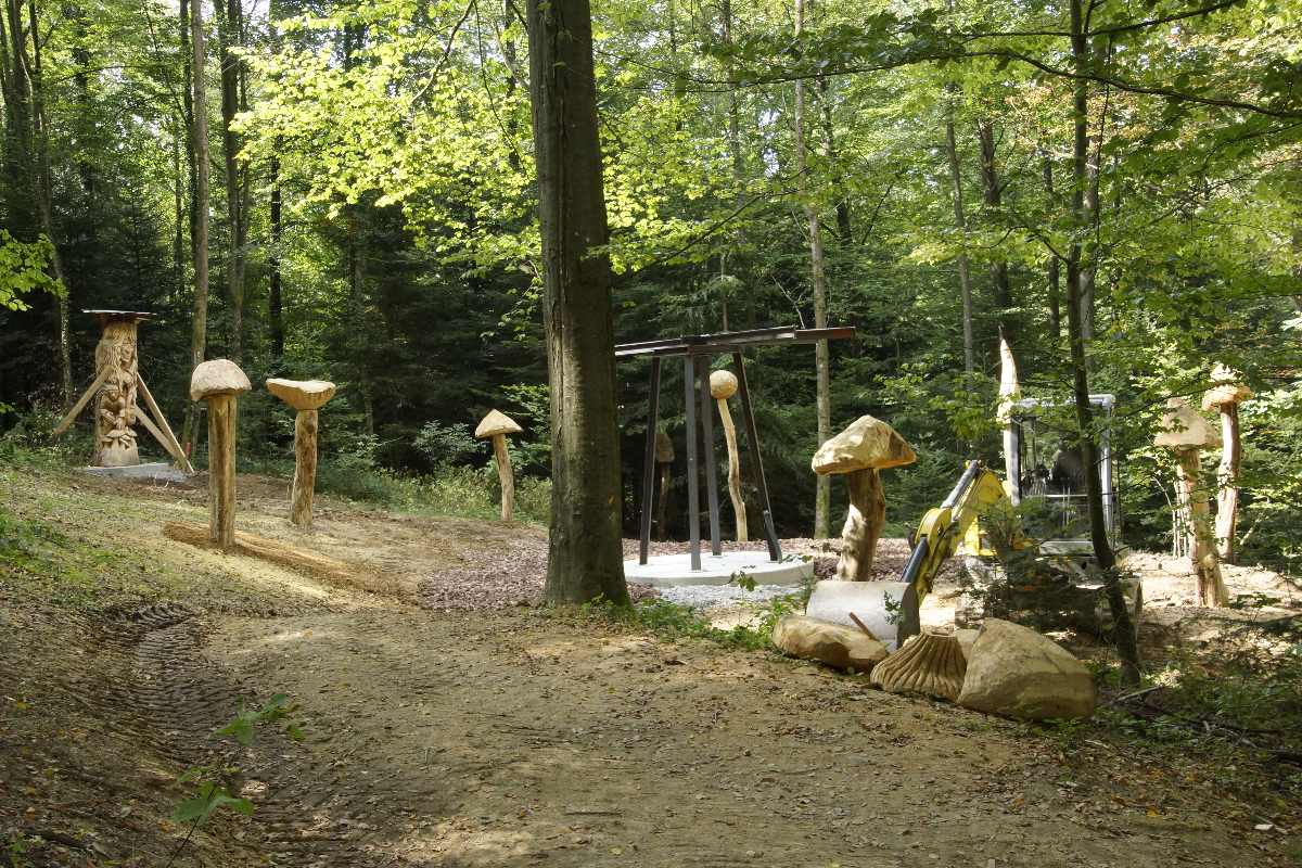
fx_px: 1410
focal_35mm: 39
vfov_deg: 34.2
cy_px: 434
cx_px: 651
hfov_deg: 49.6
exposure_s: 1/60
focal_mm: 26
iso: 800
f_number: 10
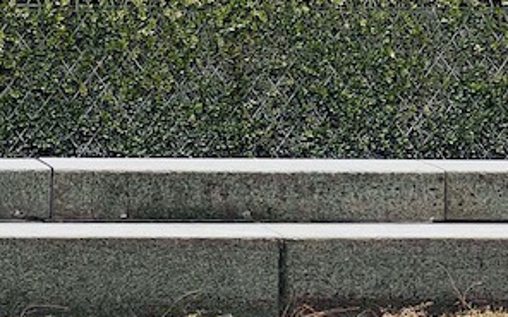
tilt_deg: +2.3
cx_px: 98
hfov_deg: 7.4
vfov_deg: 4.6
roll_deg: +0.2
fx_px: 3904
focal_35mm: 282
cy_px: -305
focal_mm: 9
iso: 32
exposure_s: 1/1206
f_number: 2.8
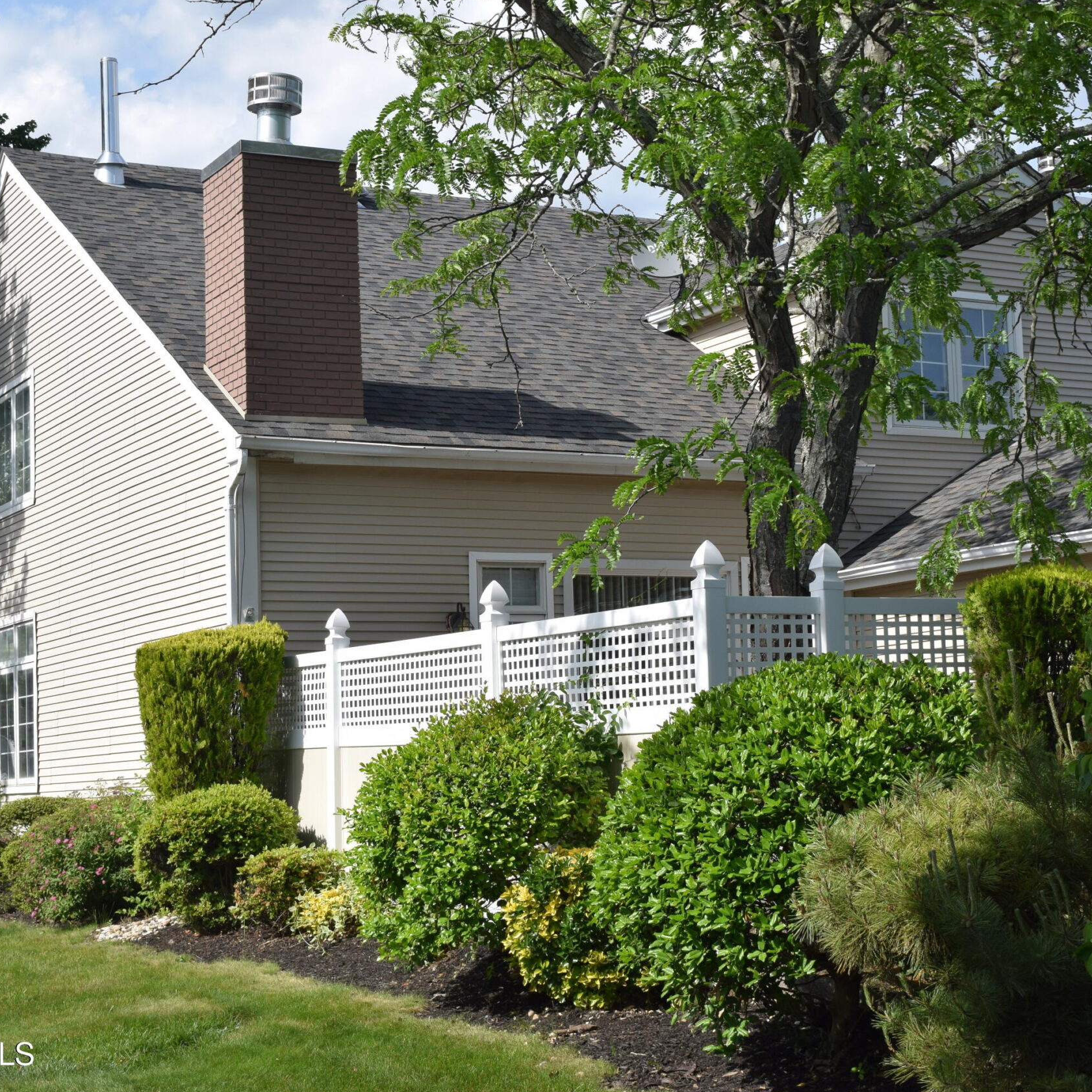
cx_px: 607
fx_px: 2356
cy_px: 551
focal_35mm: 66
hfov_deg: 26.1
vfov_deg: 26.1
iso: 200
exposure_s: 1/400
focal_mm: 34
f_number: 10
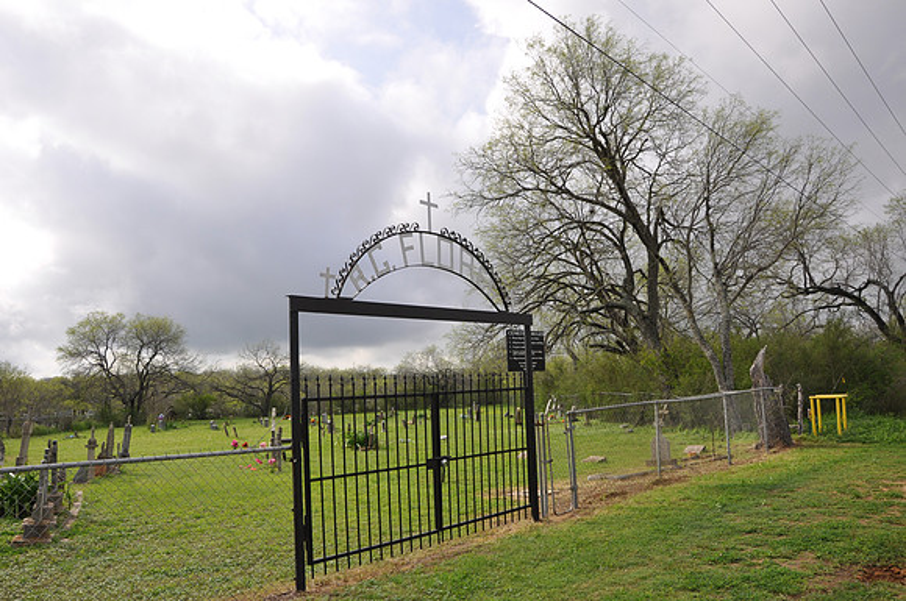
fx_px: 679
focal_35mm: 27
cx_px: 453
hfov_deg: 67.5
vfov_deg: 47.8
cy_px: 300
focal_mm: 18
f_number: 7.1
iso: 200
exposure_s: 1/200
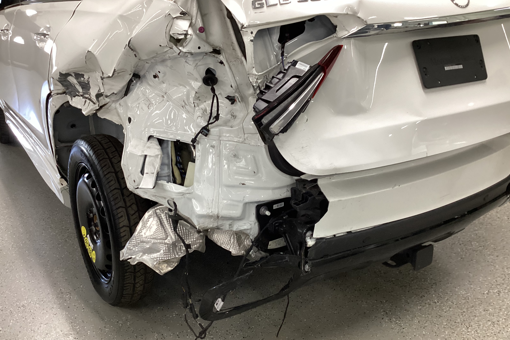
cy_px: 191
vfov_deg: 39.9
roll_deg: +0.3
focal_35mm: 33
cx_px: 255
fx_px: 467
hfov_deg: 57.2
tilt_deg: -24.4
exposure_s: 1/60
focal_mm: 3.3
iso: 200
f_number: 2.4
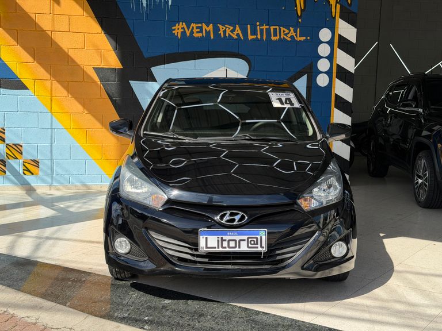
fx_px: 613
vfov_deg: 30.3
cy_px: 166
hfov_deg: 39.7
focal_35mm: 48
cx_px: 221
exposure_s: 1/1353
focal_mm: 6.76
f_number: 1.78
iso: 100
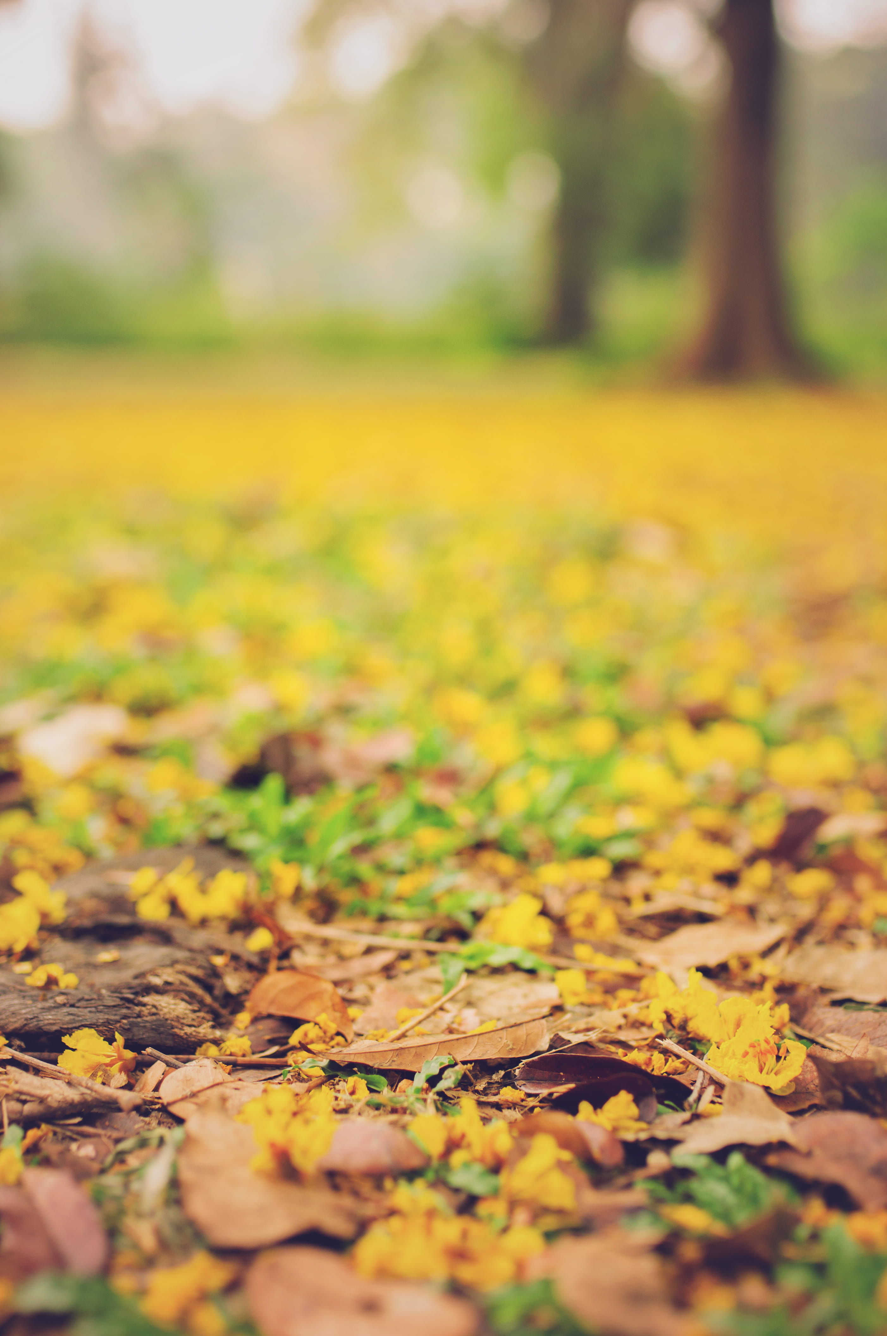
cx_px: 444
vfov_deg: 37.9
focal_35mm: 52
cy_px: 668
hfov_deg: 25.7
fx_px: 1945
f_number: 2
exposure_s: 1/320
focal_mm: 35
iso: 200
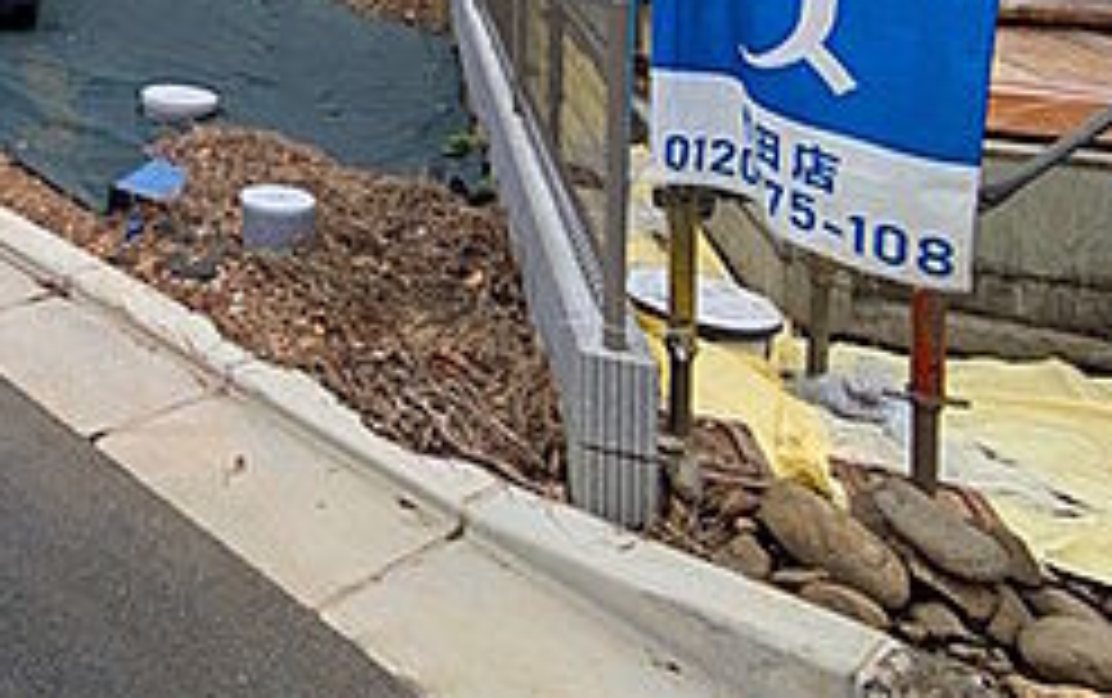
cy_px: -171
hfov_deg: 40.7
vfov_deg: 29.6
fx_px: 1092
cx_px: -171
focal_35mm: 36
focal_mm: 1.83
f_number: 2.2
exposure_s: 1/1106
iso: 50
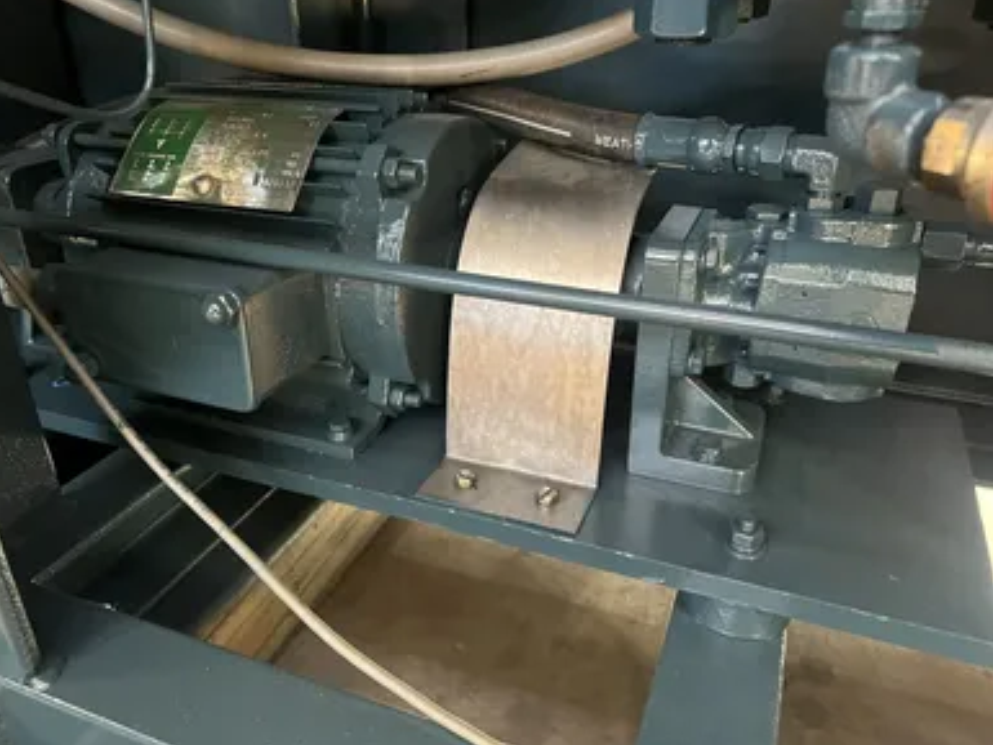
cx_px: 480
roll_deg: -1.2
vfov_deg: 51.4
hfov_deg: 65.3
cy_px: 371
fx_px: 775
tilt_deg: -25.0
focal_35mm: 27
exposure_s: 1/40
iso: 500
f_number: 1.5
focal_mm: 5.7
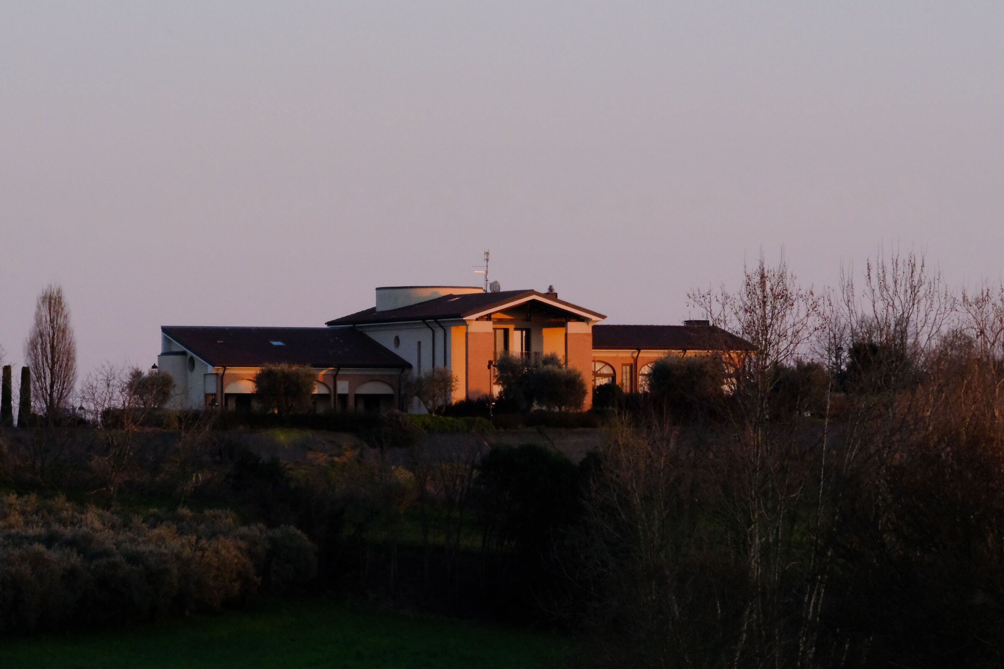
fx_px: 7278
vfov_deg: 5.3
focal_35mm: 261
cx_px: 502
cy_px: 334
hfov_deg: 7.9
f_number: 22
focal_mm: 174.3
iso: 6400
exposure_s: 1/200
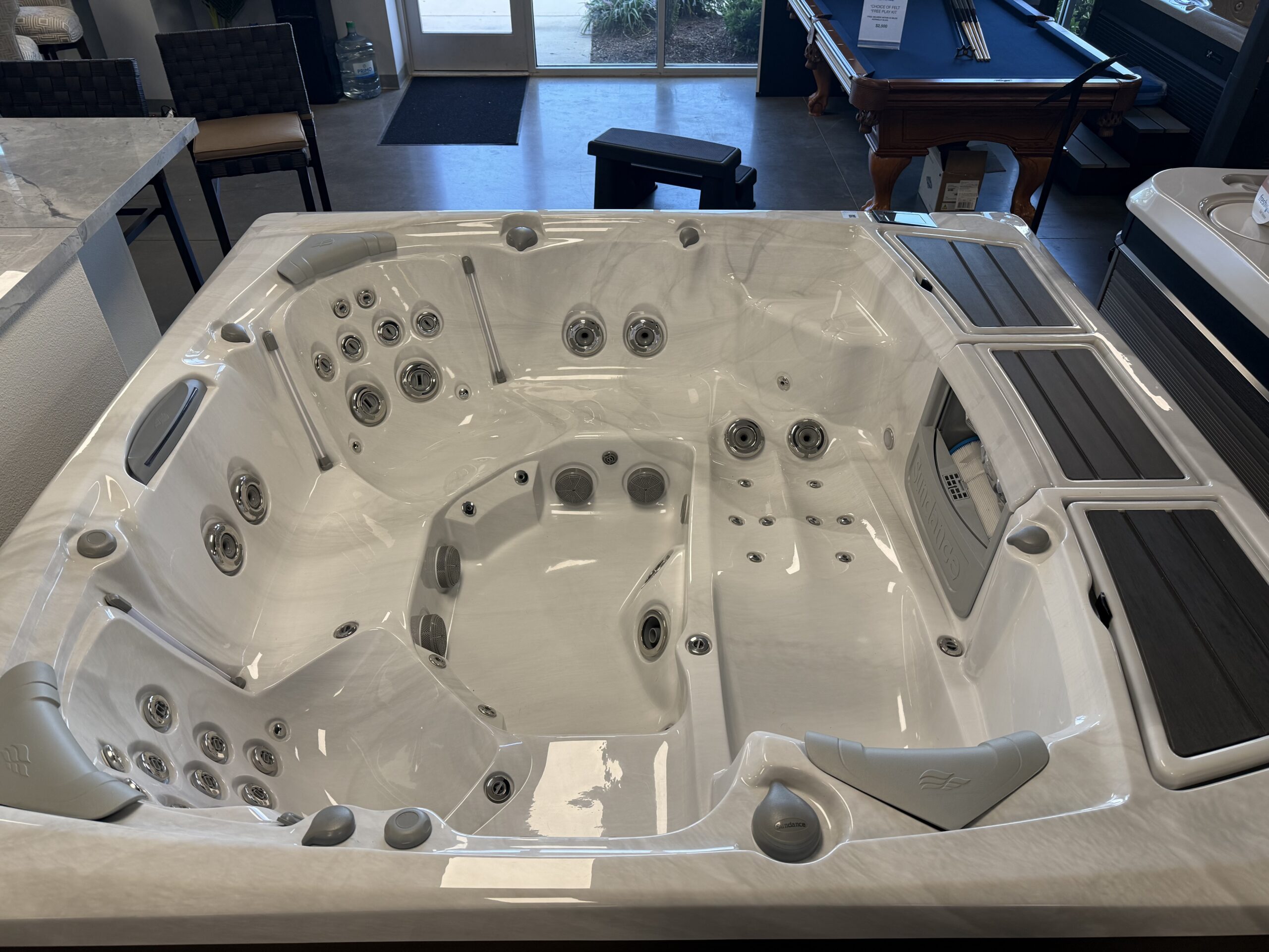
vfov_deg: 56.8
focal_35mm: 24
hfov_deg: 71.6
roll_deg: +0.0
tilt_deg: -39.3
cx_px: 634
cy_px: 476
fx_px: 880
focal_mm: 6.76
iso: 100
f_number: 1.78
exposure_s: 1/120
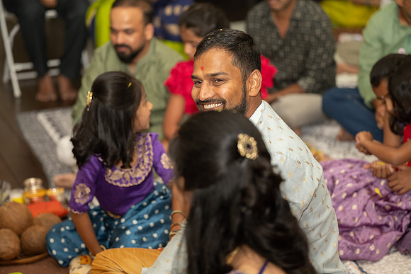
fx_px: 1016
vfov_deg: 15.4
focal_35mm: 89
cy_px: 137
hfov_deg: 22.9
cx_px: 206
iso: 500
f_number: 2.8
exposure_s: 1/200
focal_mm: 89
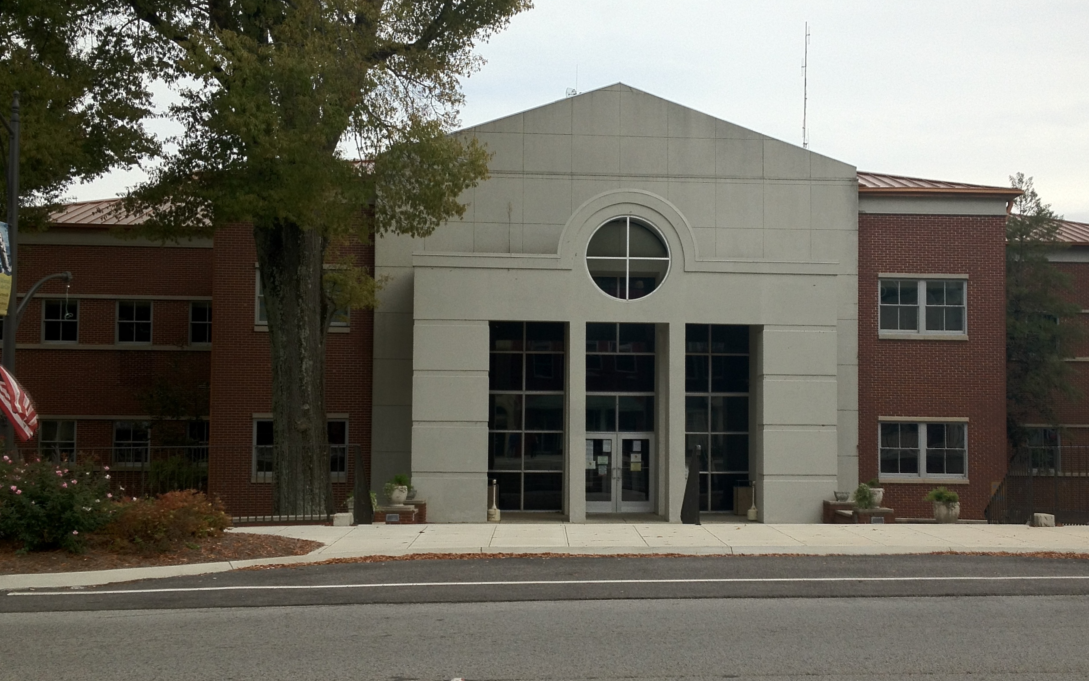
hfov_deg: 41.7
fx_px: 1425
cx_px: 632
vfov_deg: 26.9
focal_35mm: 48
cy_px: 364
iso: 64
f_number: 2.4
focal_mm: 4.28
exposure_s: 1/1453
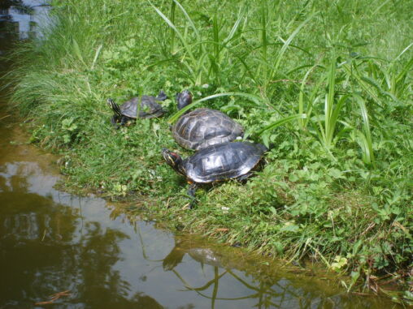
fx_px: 1253
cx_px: 206
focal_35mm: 105
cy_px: 154
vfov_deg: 14.1
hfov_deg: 18.7
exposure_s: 1/350
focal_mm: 17.4
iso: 50
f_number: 4.9
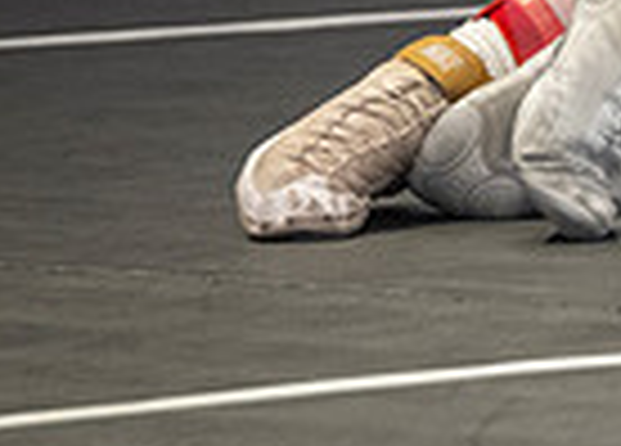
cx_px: 1822
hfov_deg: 1.8
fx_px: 20065
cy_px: 4
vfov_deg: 1.3
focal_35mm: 1136
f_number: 2.8
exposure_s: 1/1000
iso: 3200
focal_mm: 190
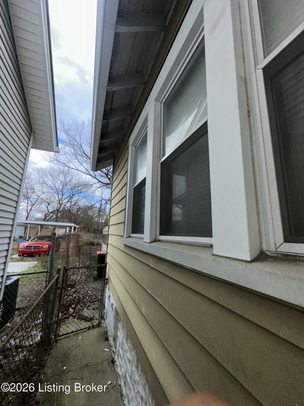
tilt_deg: +9.8
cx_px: 152
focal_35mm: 14
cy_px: 203
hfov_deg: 85.7
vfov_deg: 102.1
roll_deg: -0.9
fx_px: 164
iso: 32
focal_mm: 2.22
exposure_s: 1/590
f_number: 2.2
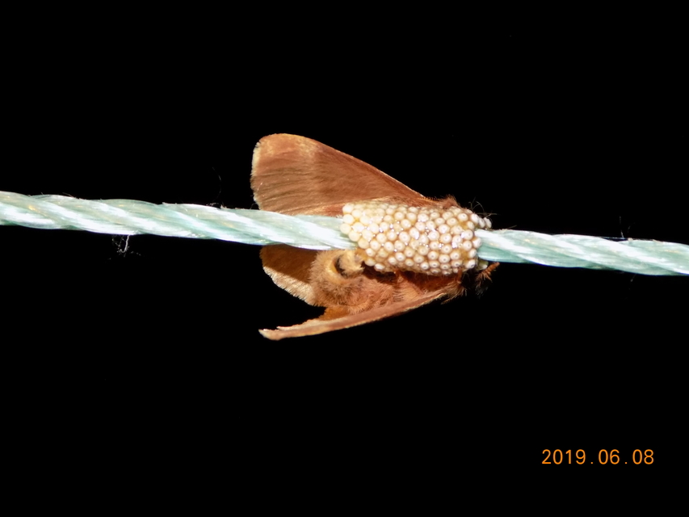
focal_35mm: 118
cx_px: 344
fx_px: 2349
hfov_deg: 16.7
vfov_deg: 12.6
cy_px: 258
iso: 200
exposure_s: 1/30
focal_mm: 20.9
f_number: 4.8
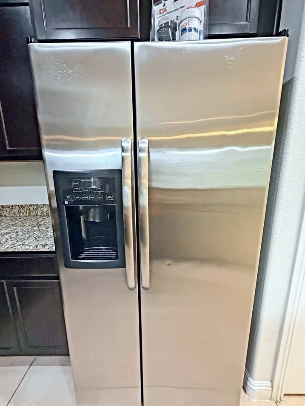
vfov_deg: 98.2
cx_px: 147
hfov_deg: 81.7
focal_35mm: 15
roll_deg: +1.3
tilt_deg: -11.8
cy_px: 205
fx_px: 176
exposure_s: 1/60
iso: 500
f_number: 2.2
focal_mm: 2.22
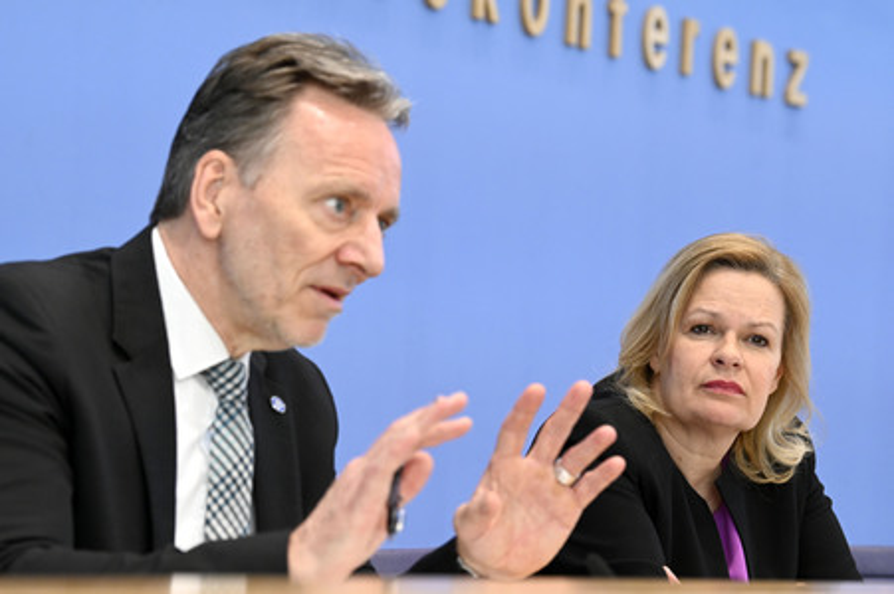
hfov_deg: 18.6
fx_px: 2730
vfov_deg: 12.4
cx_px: 447
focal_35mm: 110
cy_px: 297
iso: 4000
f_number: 5.6
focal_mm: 110
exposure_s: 1/640
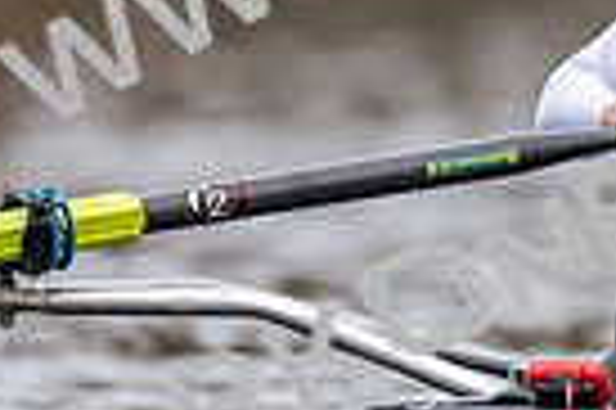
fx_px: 43564
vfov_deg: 0.5
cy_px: 133
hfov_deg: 0.8
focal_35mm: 2549
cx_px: 553
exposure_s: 1/2500
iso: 5000
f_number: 4
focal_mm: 600
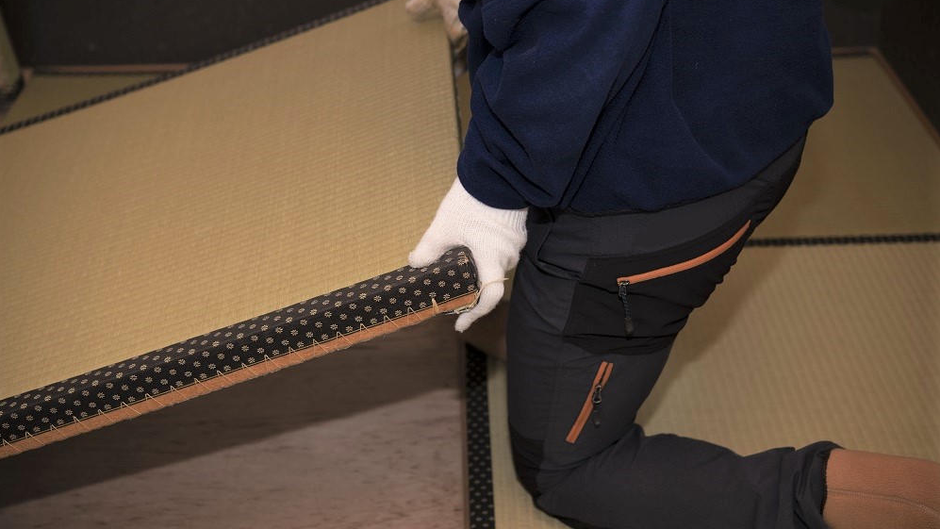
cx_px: 470
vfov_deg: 19.1
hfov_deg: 33.3
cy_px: 255
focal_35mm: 63
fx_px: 1570
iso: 400
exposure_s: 1/250
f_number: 4.5
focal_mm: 60
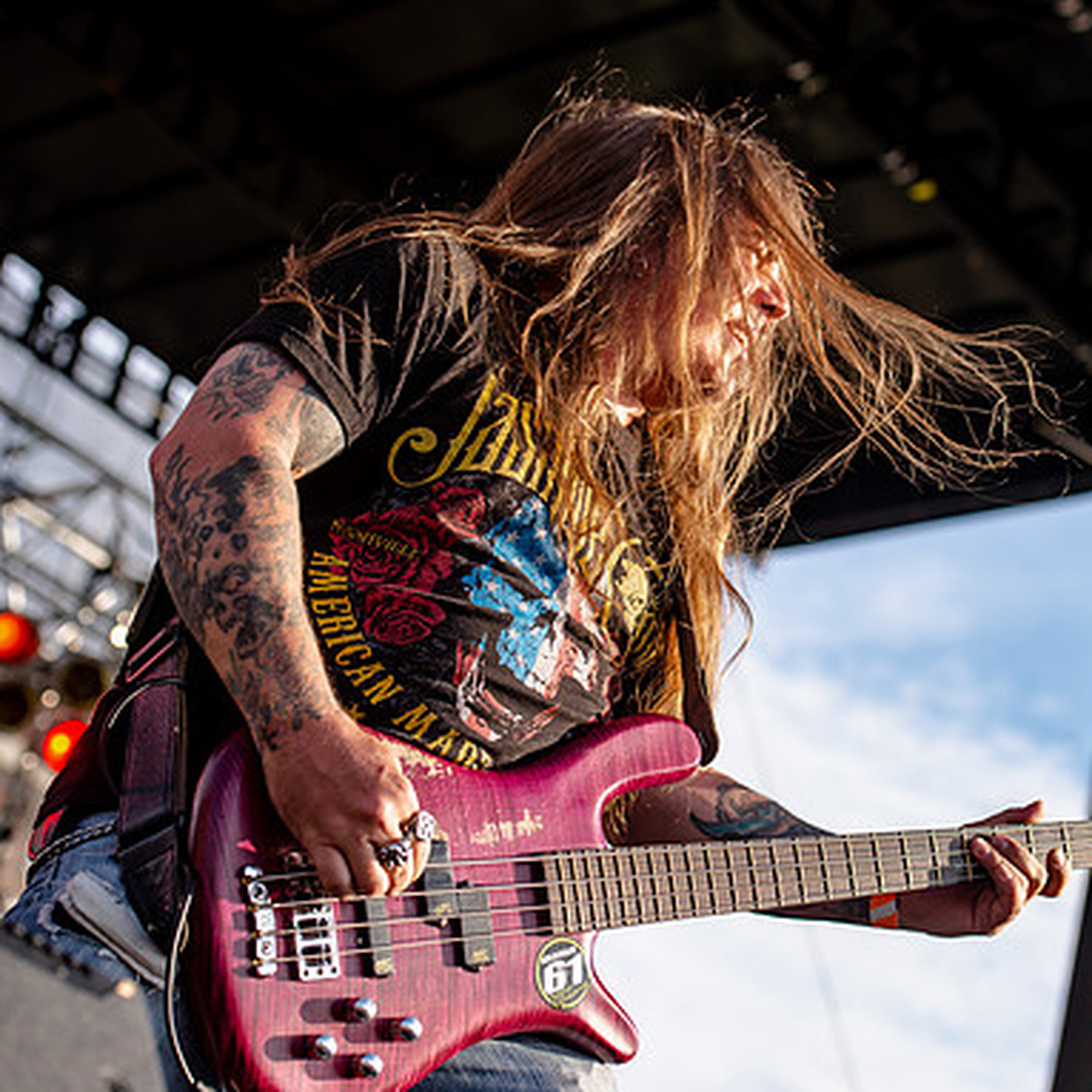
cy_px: 545
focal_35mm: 90
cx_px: 730
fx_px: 3212
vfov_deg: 19.3
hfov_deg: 19.2
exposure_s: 1/640
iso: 125
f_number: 5
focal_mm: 70
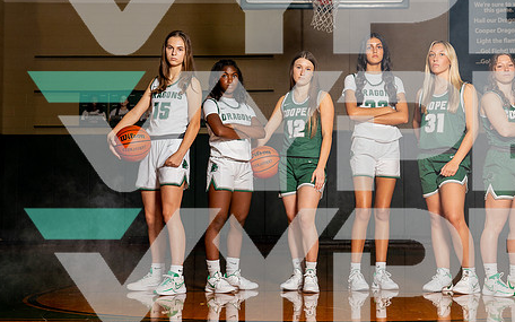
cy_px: 126
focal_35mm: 70
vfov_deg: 18.6
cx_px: 309
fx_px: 982
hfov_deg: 29.3
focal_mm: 51
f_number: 6.3
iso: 160
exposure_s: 1/250
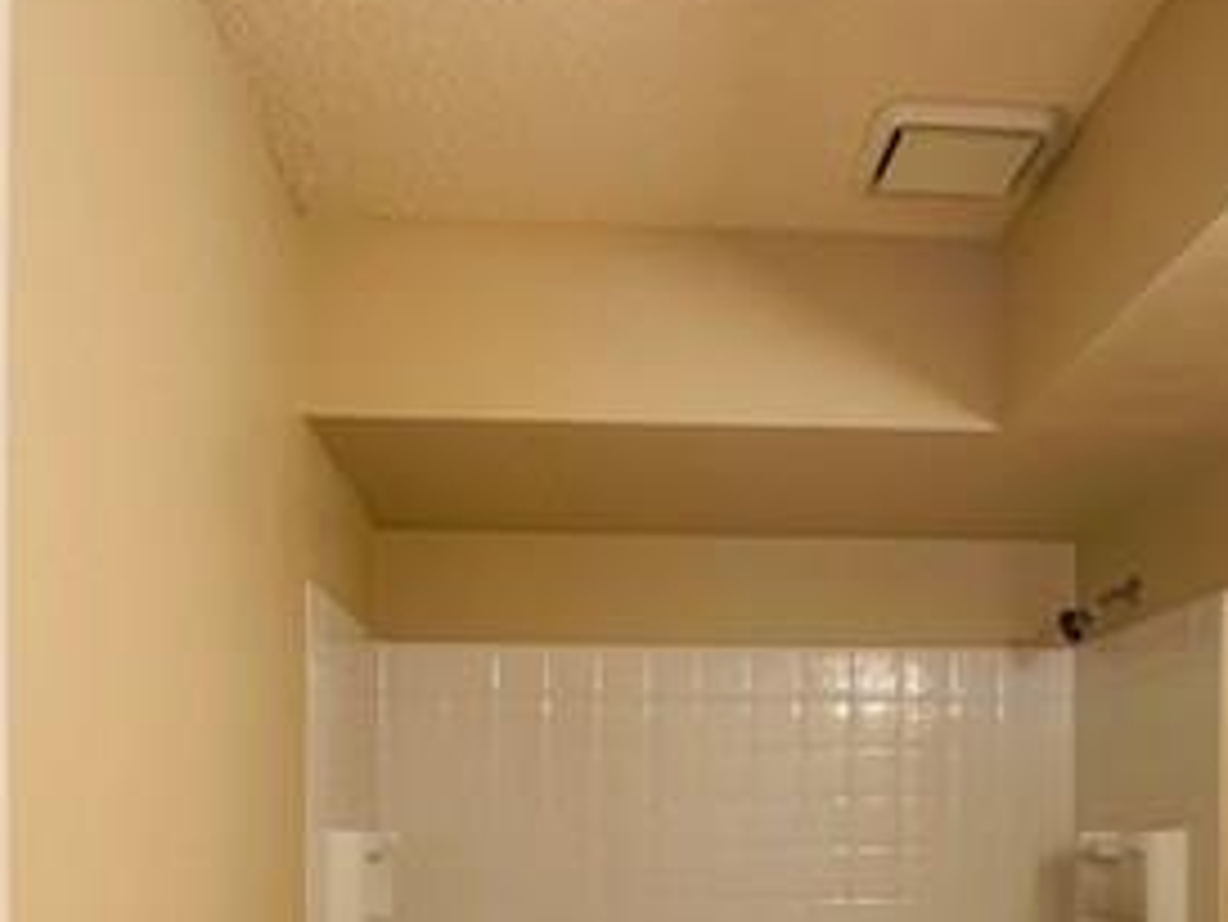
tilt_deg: -1.3
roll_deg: -0.3
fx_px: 2165
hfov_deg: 31.6
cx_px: 679
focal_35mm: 61
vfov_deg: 23.3
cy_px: 868
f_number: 1.8
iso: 200
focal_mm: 4.25
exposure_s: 1/60
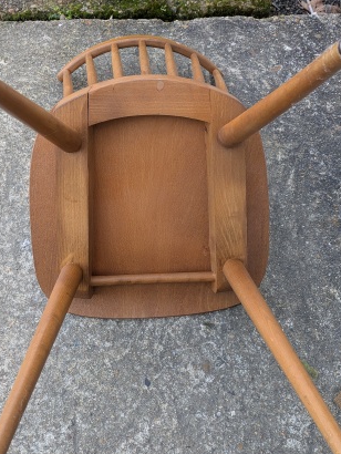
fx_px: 512
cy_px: 240
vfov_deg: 47.8
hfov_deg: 36.8
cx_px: 154
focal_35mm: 39
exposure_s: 1/100
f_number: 1.89
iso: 42
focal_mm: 5.43
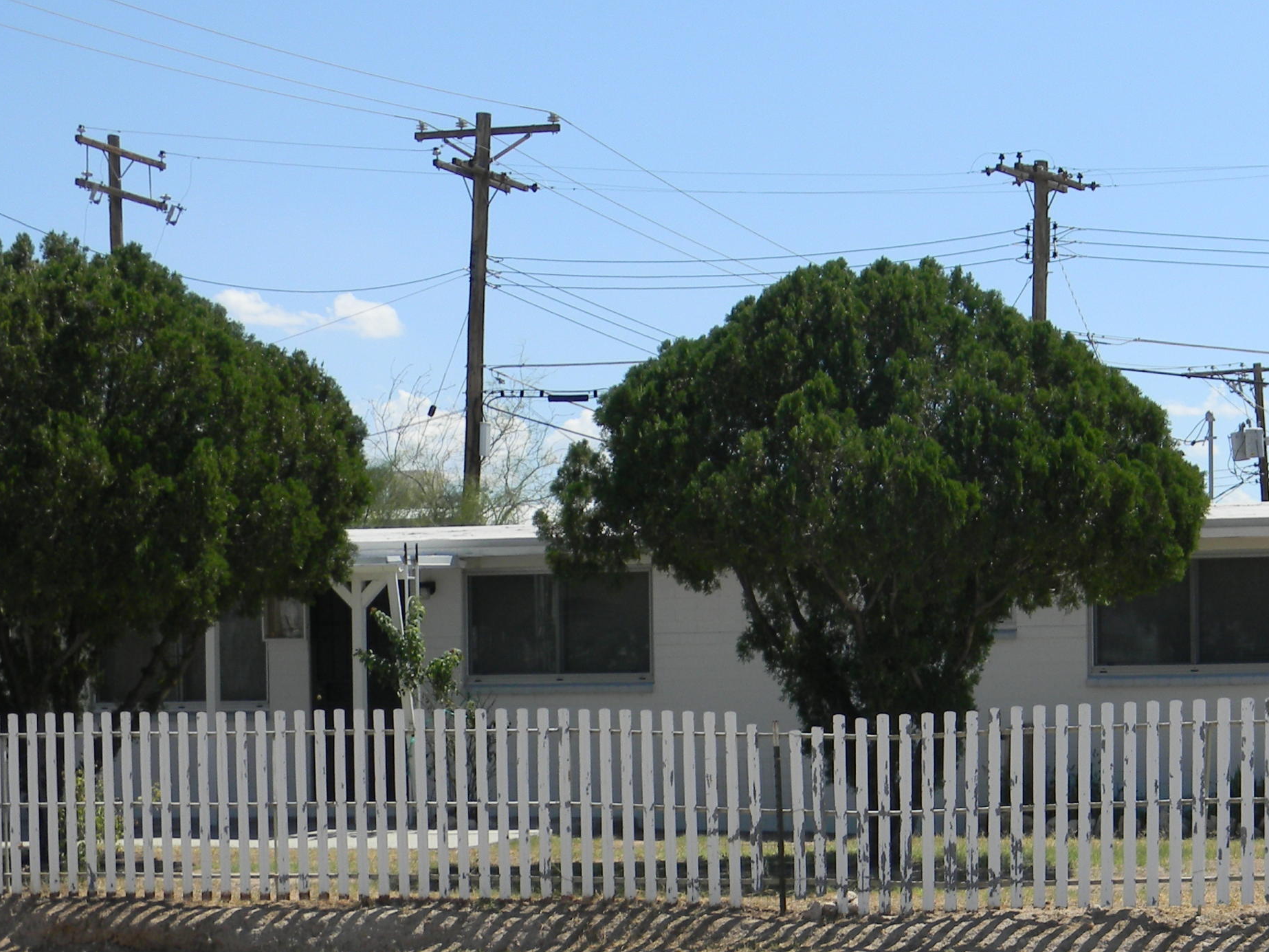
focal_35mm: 91
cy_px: 712
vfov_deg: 16.2
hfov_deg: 21.3
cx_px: 980
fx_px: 3336
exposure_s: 1/223
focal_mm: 10.1
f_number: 8.2
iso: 80
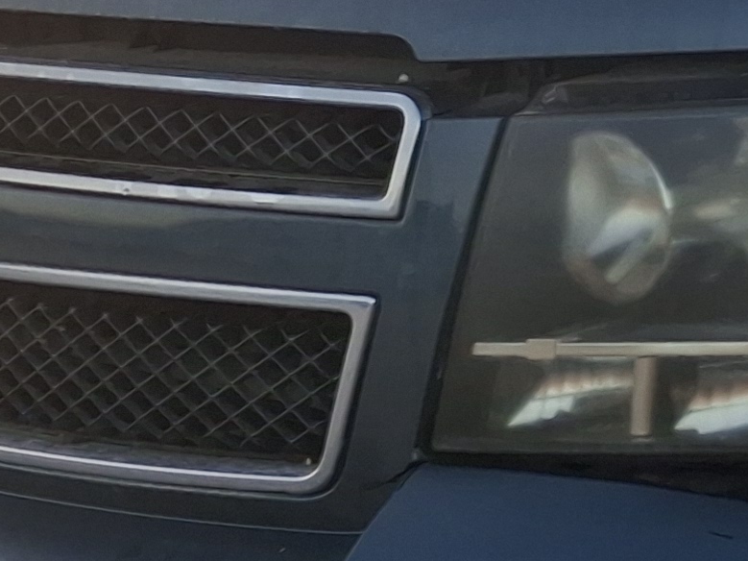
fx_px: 2830
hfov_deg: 14.6
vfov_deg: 11.3
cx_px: 876
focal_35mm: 131
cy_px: 79
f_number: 1.8
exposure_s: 1/710
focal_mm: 4.69
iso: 32
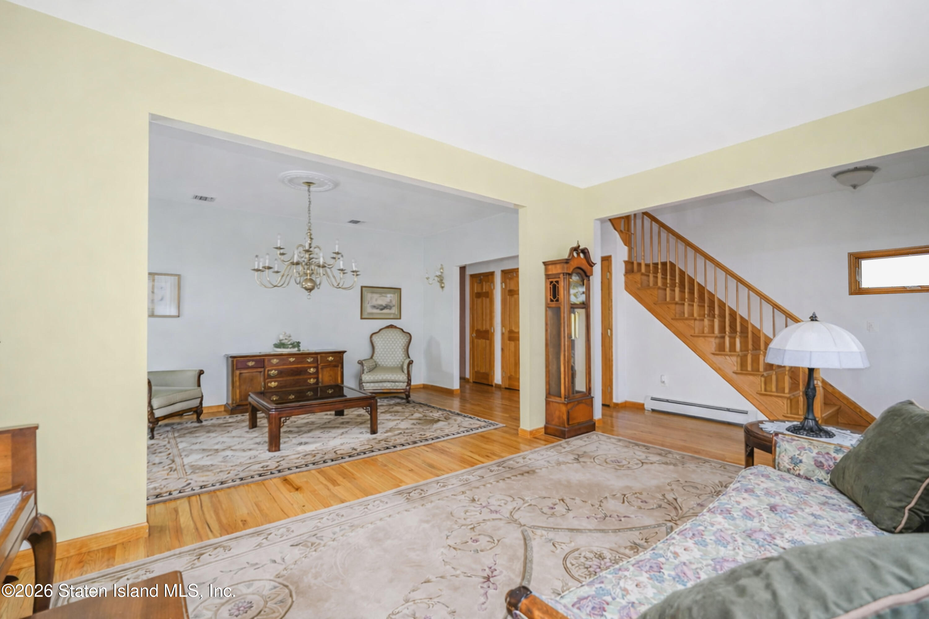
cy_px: 310
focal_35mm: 16
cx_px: 464
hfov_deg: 96.7
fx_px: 413
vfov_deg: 73.7
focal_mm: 16
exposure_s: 1/8
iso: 64
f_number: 4
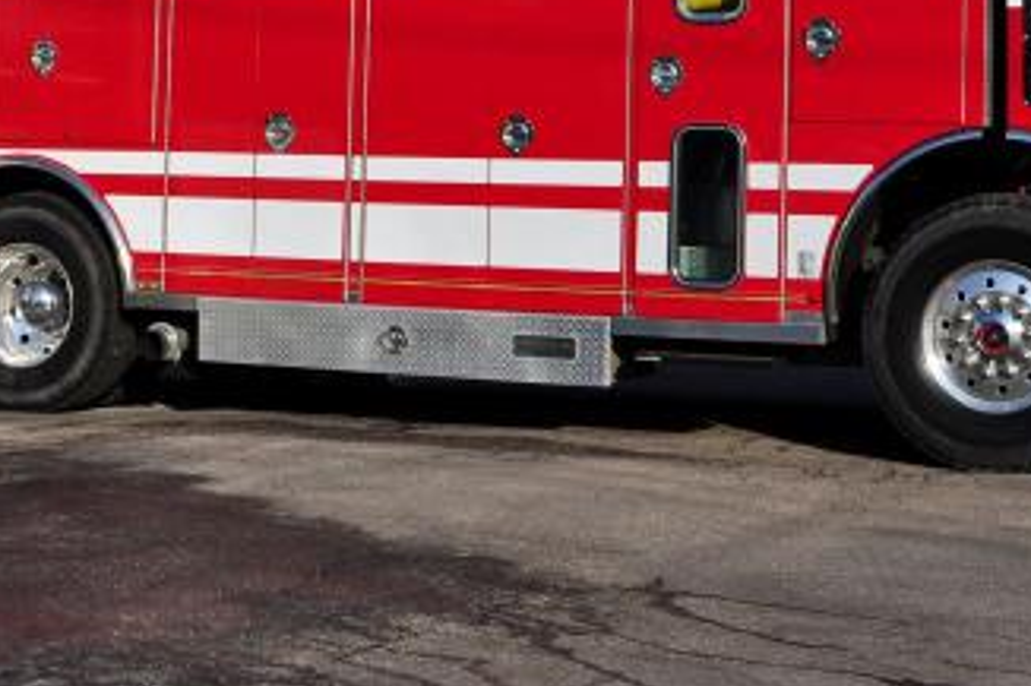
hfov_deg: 26.2
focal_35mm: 77
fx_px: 2210
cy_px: 36
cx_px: 569
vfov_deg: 17.3
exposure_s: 1/400
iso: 200
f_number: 10
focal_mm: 21
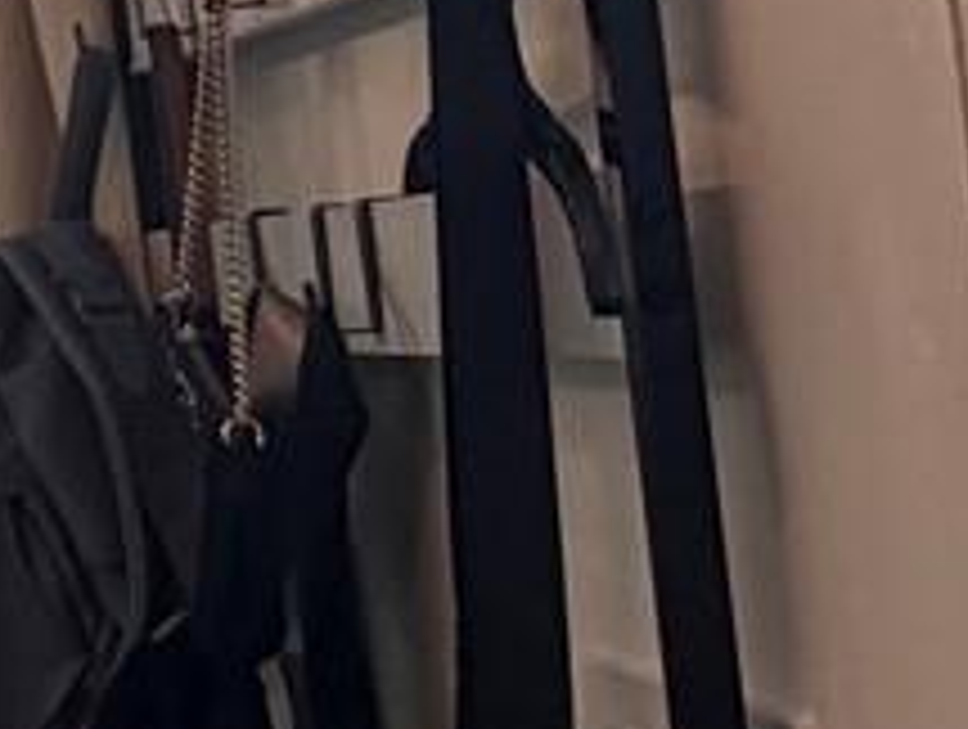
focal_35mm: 104
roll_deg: +0.0
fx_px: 2913
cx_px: -1396
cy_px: -104
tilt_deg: +8.5
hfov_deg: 13.5
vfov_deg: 13.9
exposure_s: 1/121
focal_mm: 2.22
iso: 200
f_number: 2.2
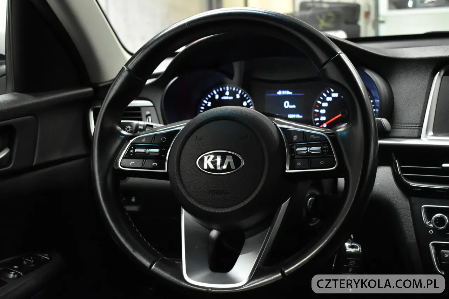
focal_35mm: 48
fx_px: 599
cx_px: 224
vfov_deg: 28.1
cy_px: 150
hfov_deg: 41.1
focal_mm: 32
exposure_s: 1/60
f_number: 4.5
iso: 3200
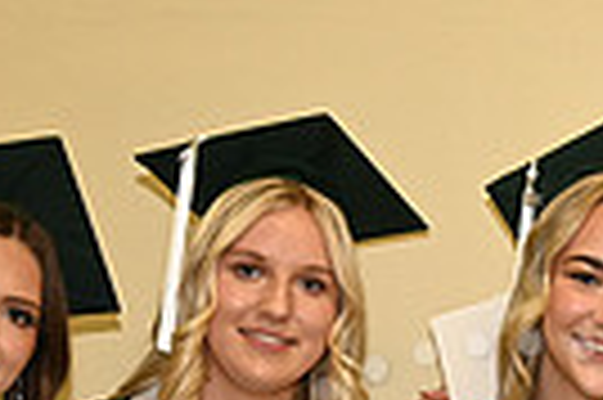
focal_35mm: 130
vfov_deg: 9.9
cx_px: 522
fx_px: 2175
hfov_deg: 15.6
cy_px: 755
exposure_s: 1/60
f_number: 5.6
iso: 1600
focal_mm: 30
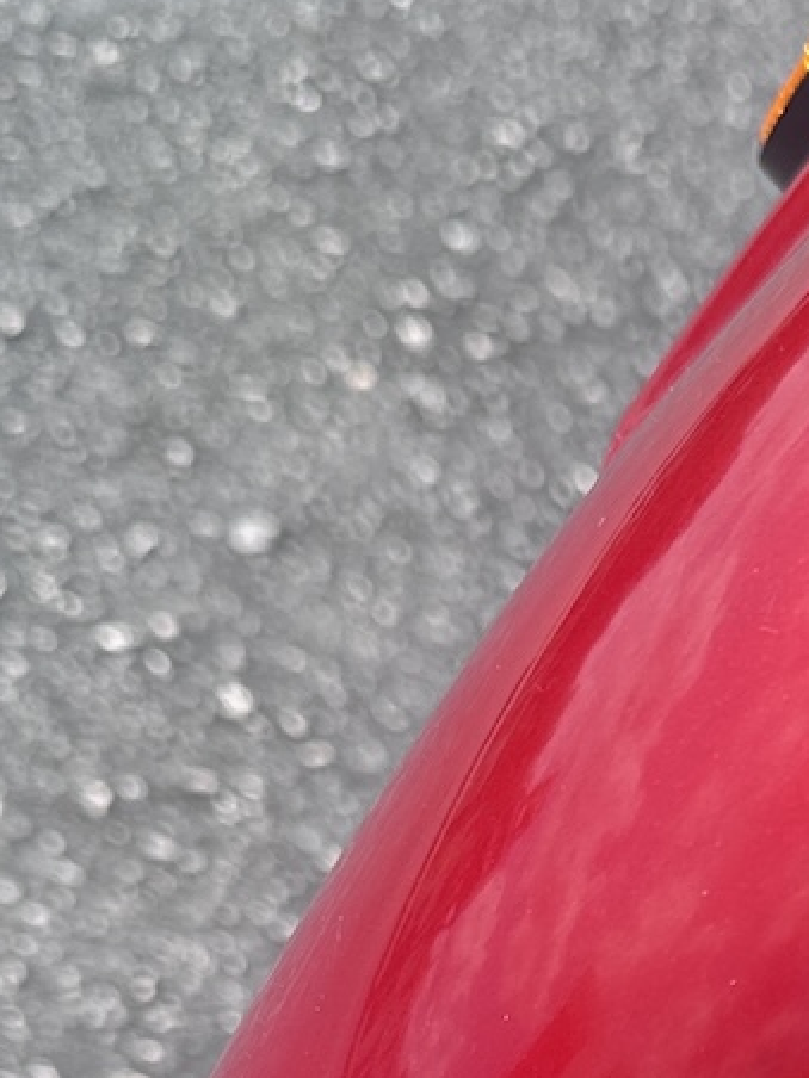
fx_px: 2649
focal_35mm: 85
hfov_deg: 16.3
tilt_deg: -47.1
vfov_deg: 20.6
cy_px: 1472
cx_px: 1107
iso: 80
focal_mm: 6.86
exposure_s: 1/1495
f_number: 1.78
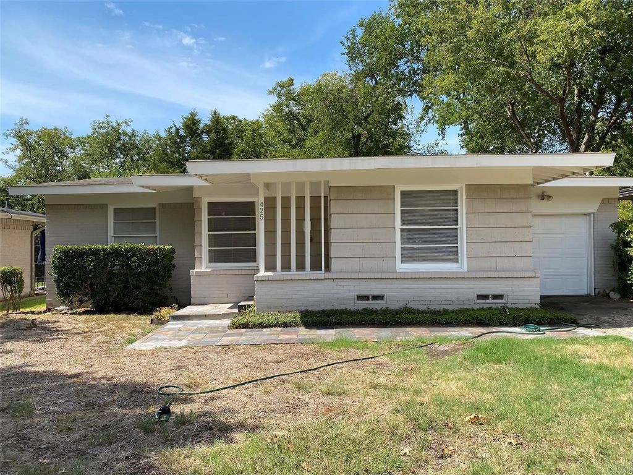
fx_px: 475
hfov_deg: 67.3
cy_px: 238
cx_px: 316
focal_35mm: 26
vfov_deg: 53.1
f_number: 1.8
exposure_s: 1/2066
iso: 32
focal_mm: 4.25
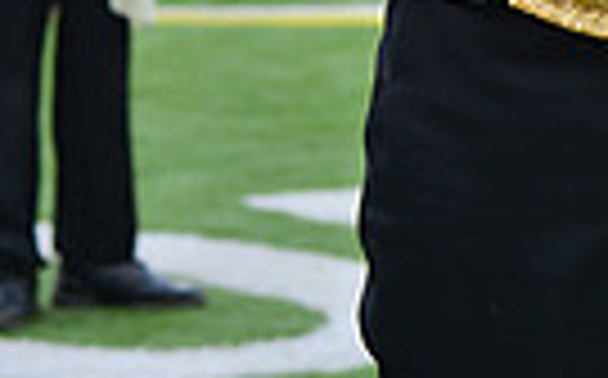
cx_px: 552
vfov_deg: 3.7
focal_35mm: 347
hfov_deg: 6.0
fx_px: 5743
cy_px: -441
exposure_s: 1/500
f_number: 5.6
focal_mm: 102
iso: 400
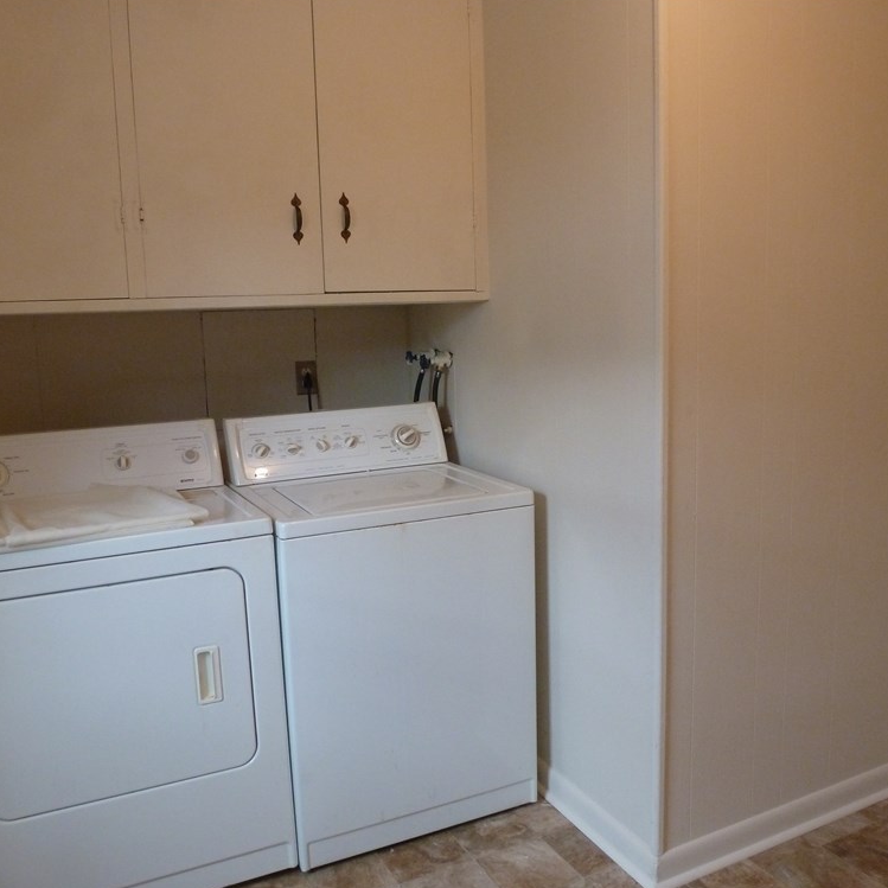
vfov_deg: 55.6
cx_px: 451
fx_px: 842
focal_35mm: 29
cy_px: 447
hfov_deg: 55.6
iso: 320
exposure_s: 1/60
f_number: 3.3
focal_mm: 4.3
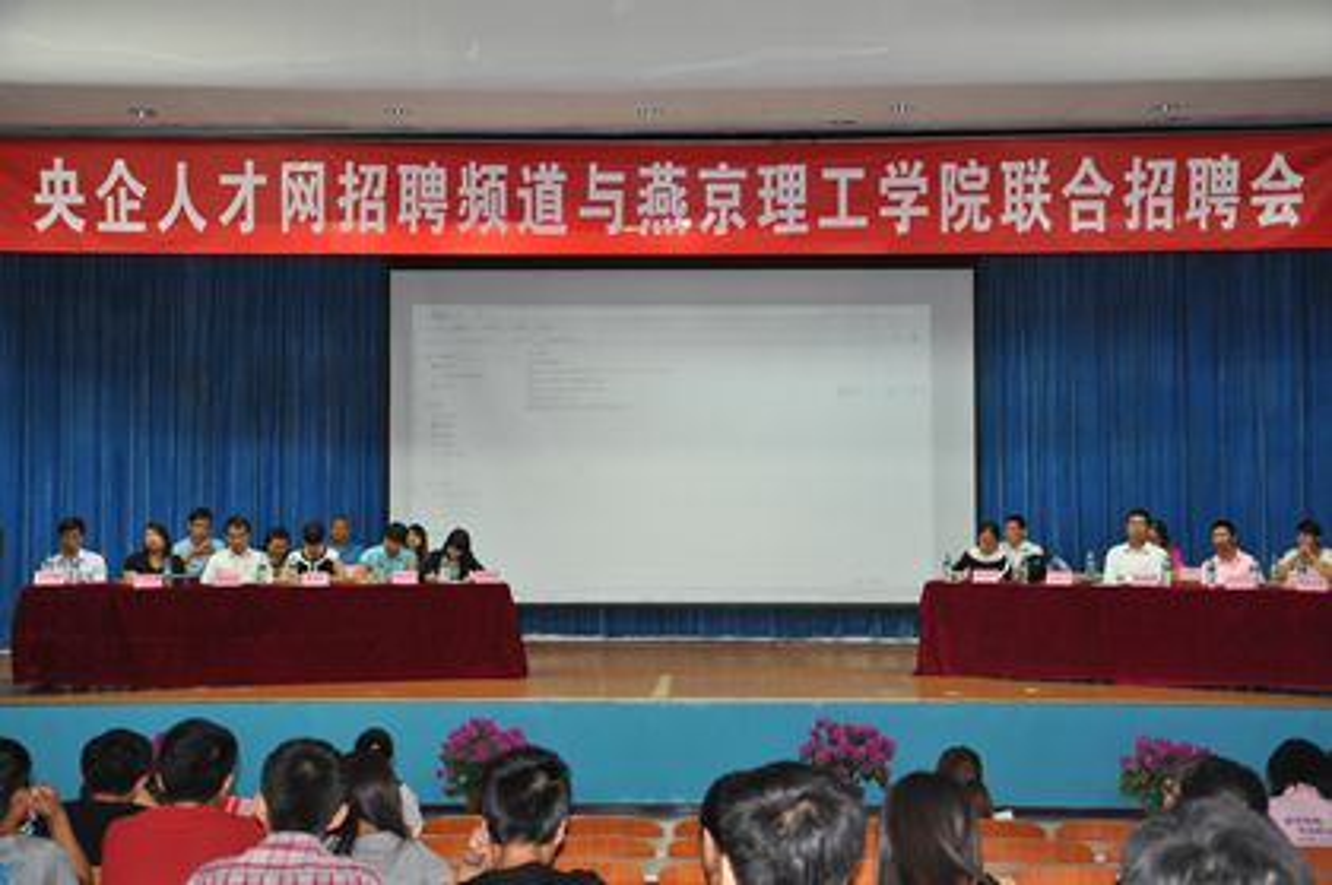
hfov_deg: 41.2
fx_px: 1774
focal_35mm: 48
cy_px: 442
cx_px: 666
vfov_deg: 28.0
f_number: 4.2
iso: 800
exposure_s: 1/60
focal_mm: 32
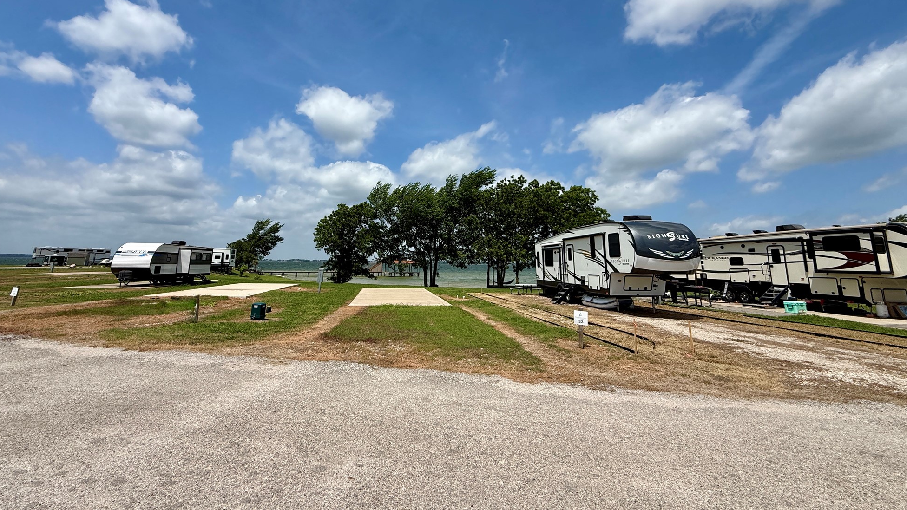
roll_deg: -0.9
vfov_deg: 66.1
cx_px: 440
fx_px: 385
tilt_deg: +10.7
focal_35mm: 16
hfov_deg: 99.3
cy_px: 190
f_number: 2.2
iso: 50
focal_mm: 2.22
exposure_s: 1/3891
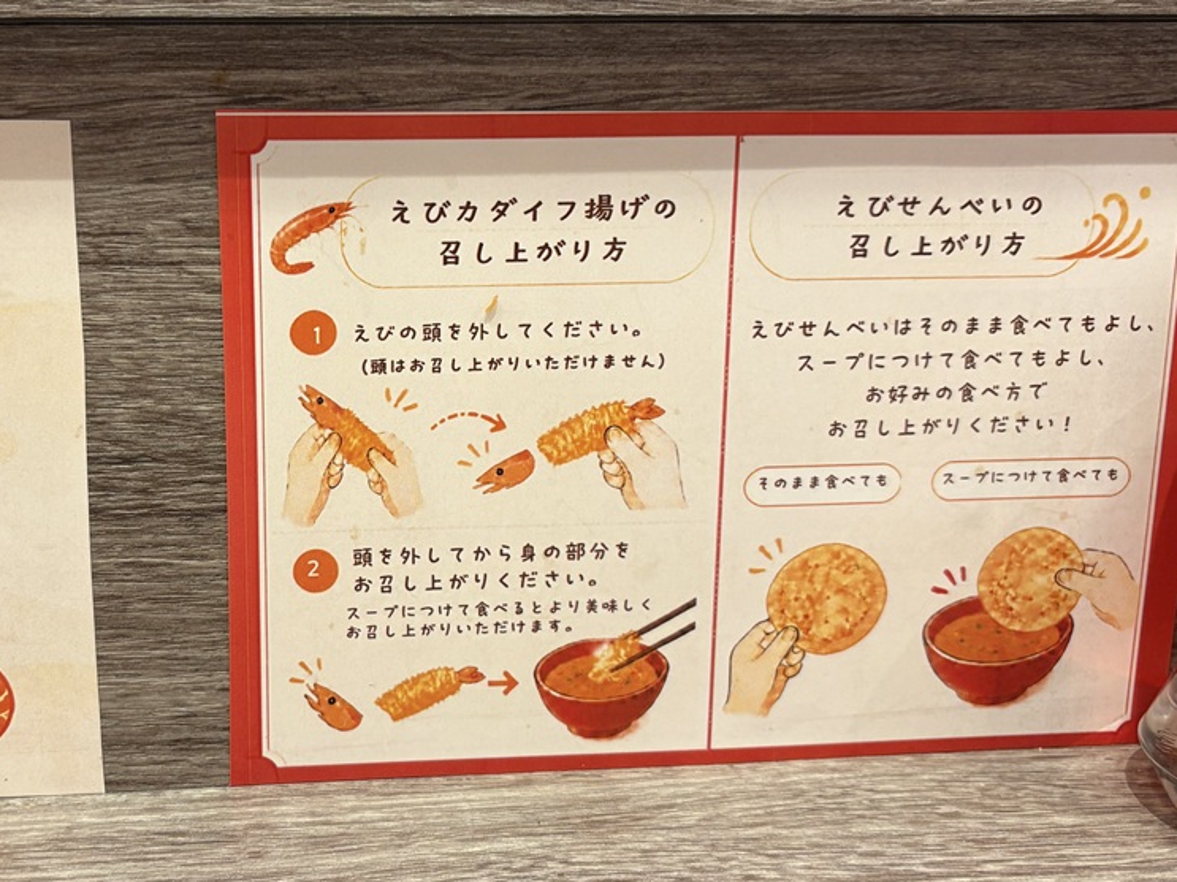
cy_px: 391
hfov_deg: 44.0
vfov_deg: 34.3
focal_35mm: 42
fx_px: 1428
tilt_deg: -11.5
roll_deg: +1.1
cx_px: 375
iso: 100
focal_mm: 5.96
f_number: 1.6
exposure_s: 1/50
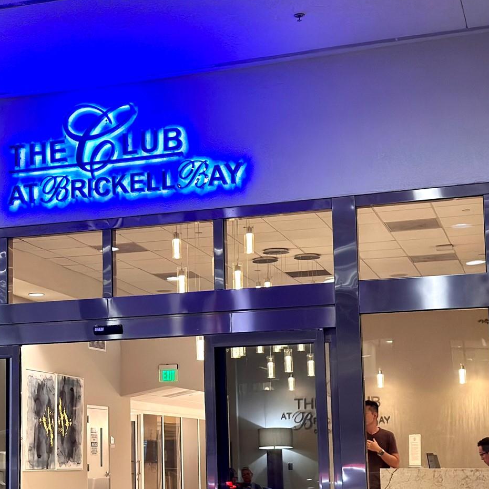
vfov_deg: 23.6
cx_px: 130
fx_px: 1167
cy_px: 308
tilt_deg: +6.9
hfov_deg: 23.5
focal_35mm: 73
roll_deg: +1.3
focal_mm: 6.86
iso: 320
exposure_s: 1/60
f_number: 1.78
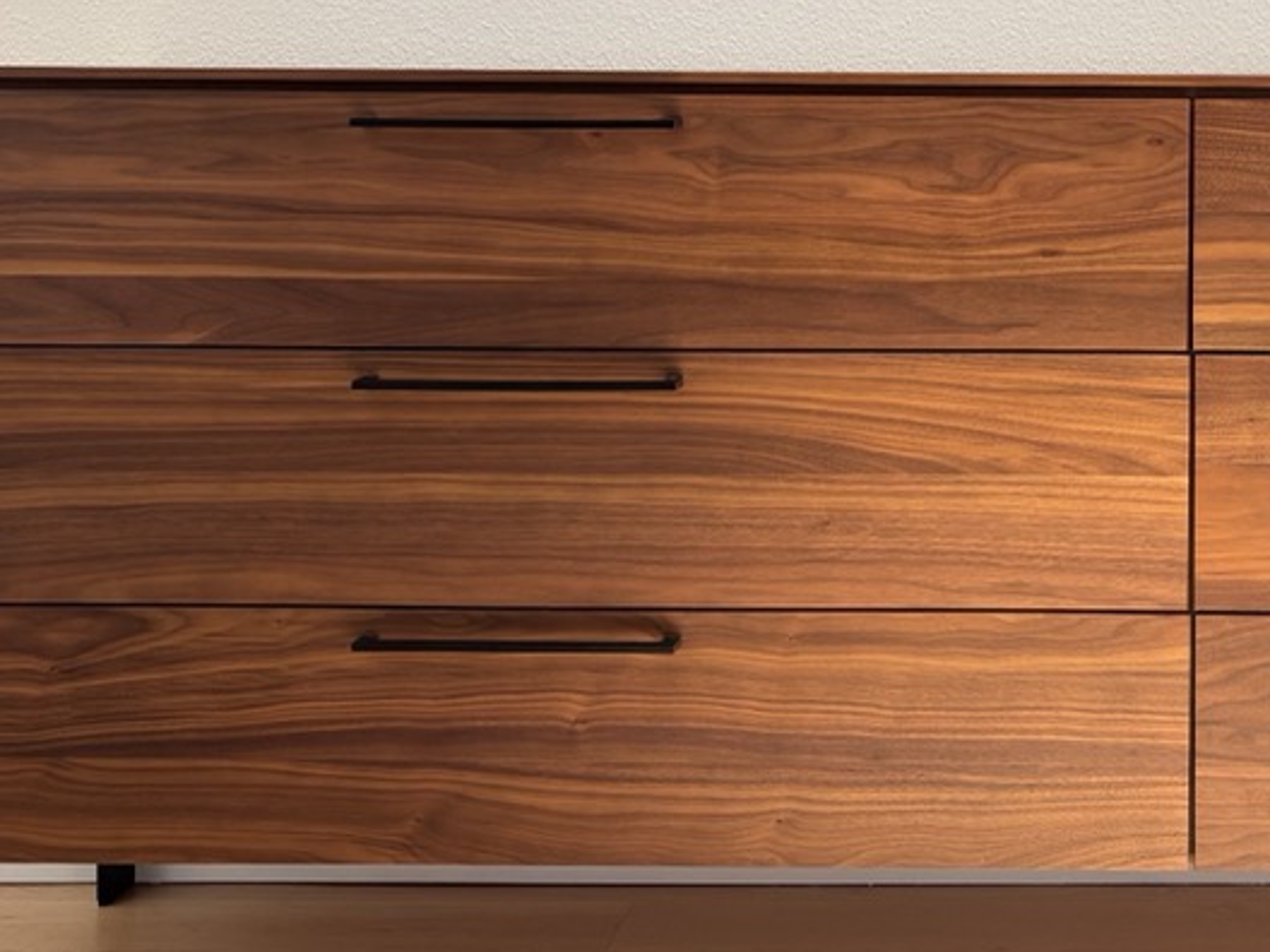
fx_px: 2311
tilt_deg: +0.4
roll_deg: -0.1
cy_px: 77
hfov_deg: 29.4
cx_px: 1155
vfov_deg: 22.7
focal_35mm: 63
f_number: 1.6
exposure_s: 1/121
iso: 50
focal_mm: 5.96
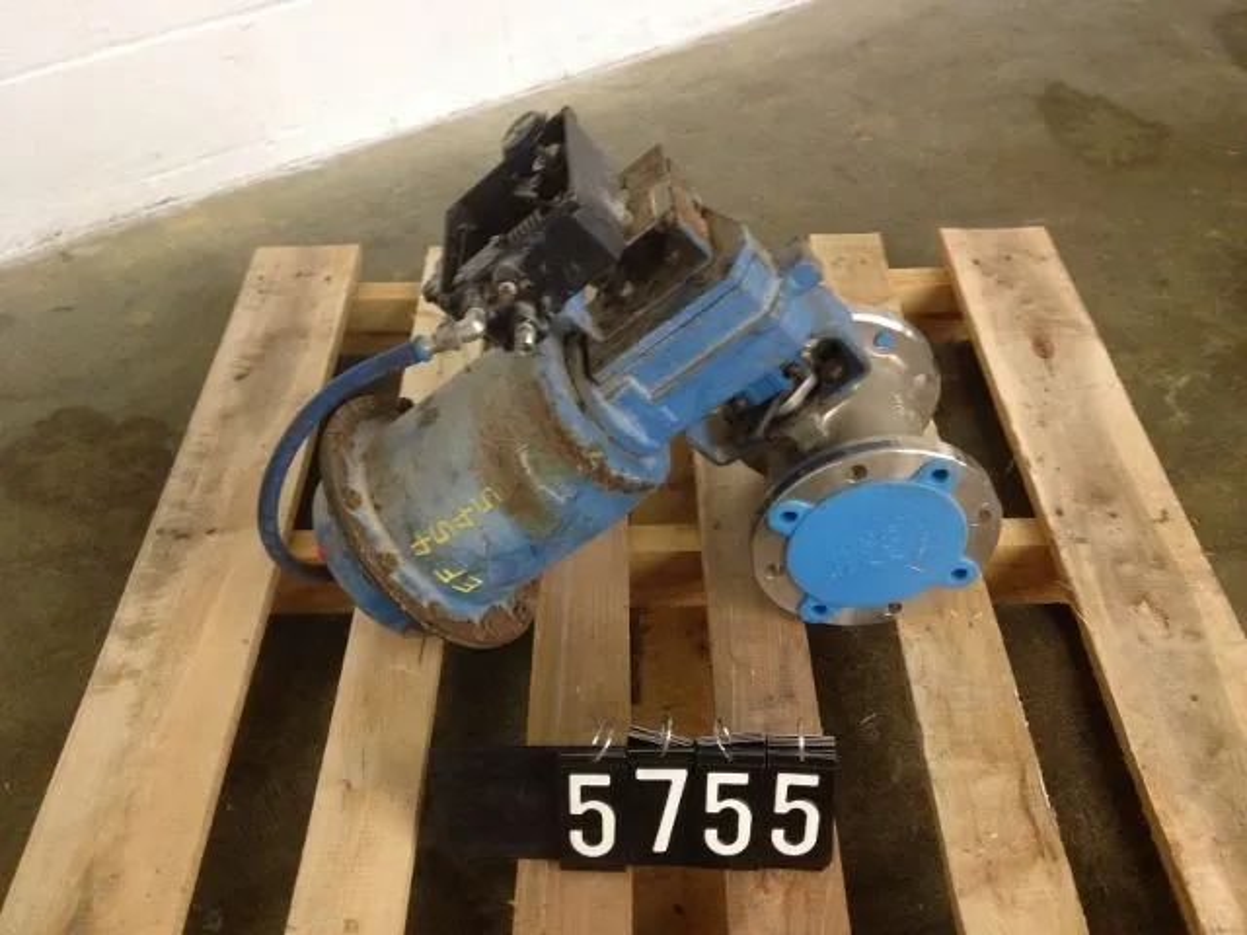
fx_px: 1261
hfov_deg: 52.6
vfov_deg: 40.7
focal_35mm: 35
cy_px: 468
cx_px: 624
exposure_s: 1/20
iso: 250
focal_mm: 4.28
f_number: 2.4
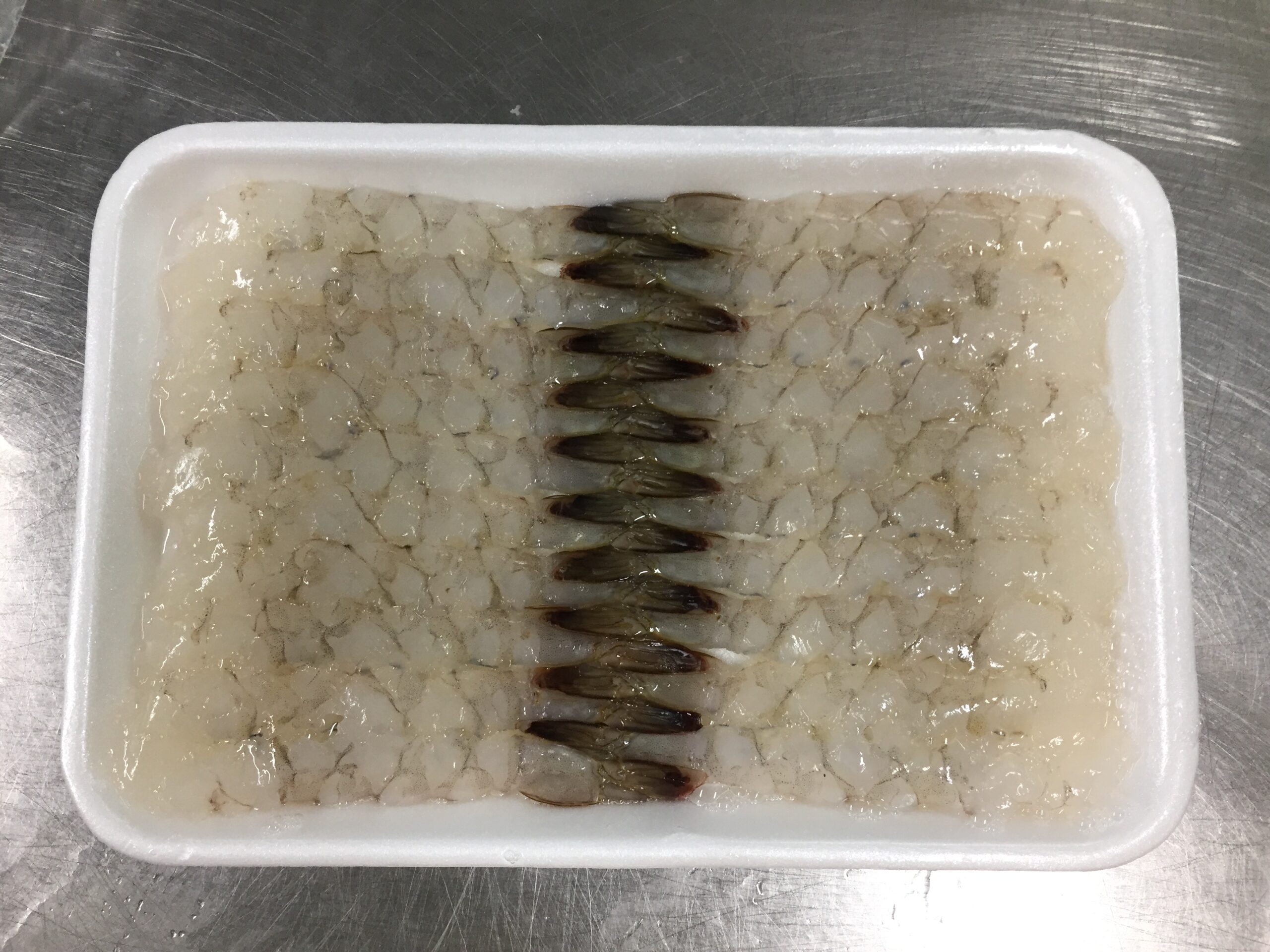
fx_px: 1064
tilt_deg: -87.2
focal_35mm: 29
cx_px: 635
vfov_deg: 48.2
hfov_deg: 61.7
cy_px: 476
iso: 64
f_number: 2.2
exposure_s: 1/33
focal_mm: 4.15
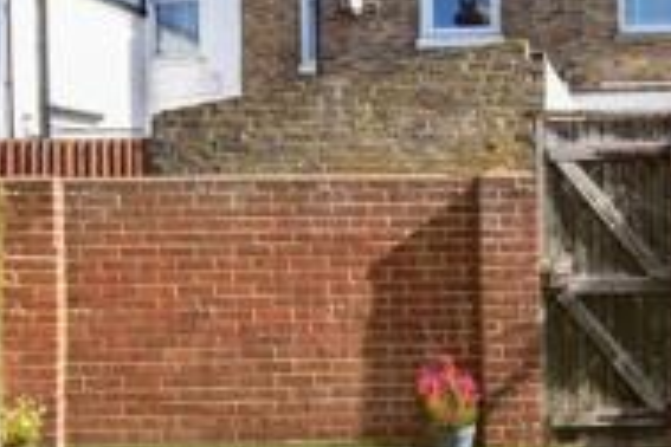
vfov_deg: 25.9
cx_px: 444
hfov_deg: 37.8
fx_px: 969
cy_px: 289
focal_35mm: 52
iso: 400
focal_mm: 10
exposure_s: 1/160
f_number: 20
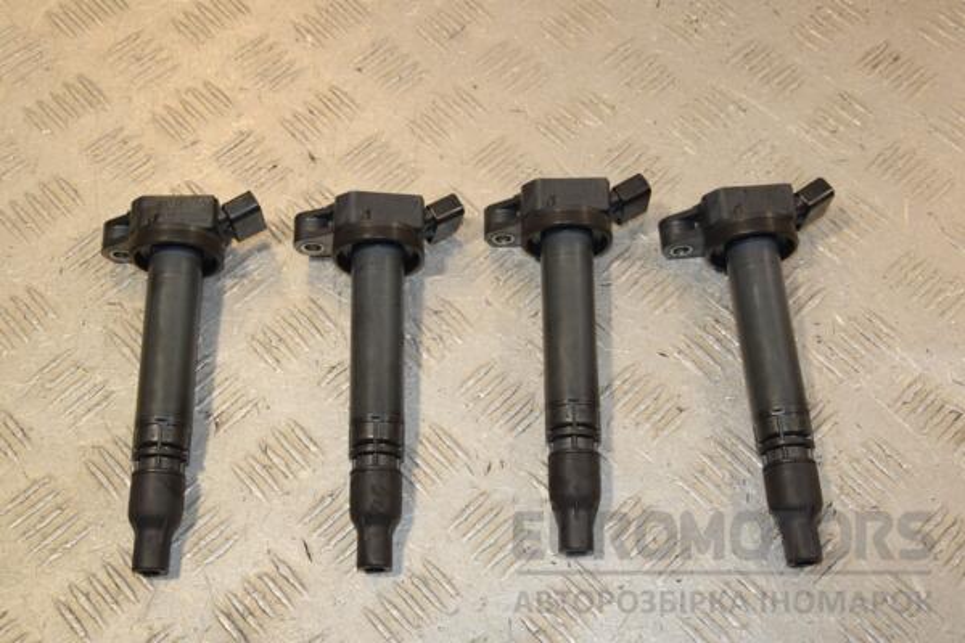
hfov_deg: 38.9
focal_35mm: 51
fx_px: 1367
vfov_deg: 26.5
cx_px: 482
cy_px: 322
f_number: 10
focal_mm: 34
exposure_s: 1/200
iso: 800
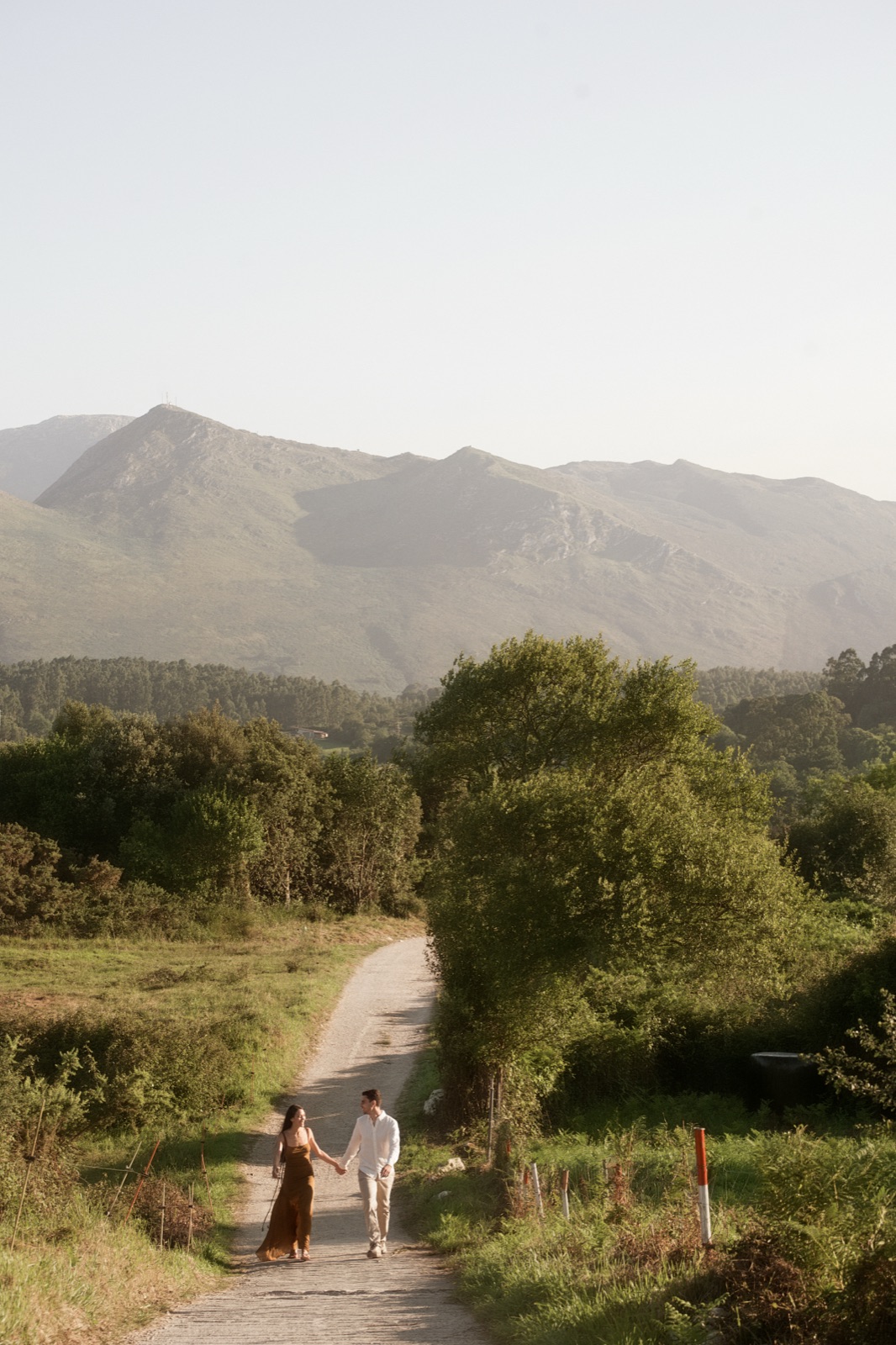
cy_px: 672
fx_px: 2614
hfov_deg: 19.4
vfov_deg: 28.8
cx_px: 448
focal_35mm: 70
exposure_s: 1/125
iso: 100
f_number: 7.1
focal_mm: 70
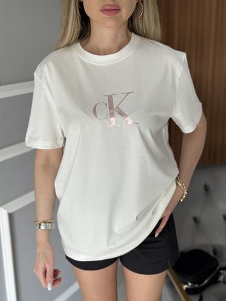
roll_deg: +1.4
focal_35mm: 48
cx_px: 113
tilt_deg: -16.0
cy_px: 150
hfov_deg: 30.3
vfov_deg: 39.7
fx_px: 418
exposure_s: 1/91
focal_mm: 6.76
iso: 100
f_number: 1.78
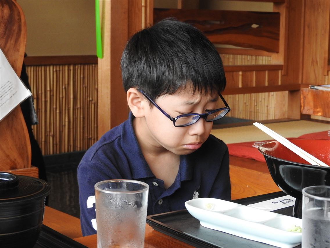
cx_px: 165
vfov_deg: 18.4
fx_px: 763
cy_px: 124
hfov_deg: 24.4
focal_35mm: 80
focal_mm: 14.3
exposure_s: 1/50
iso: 400
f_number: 4.5
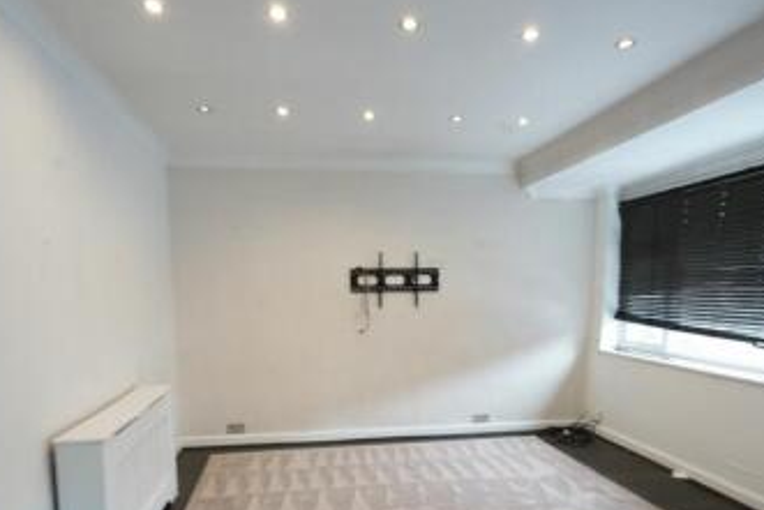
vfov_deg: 53.7
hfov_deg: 76.0
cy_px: 352
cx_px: 369
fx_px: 488
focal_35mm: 23
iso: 400
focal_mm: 16
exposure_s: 1/2
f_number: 7.1
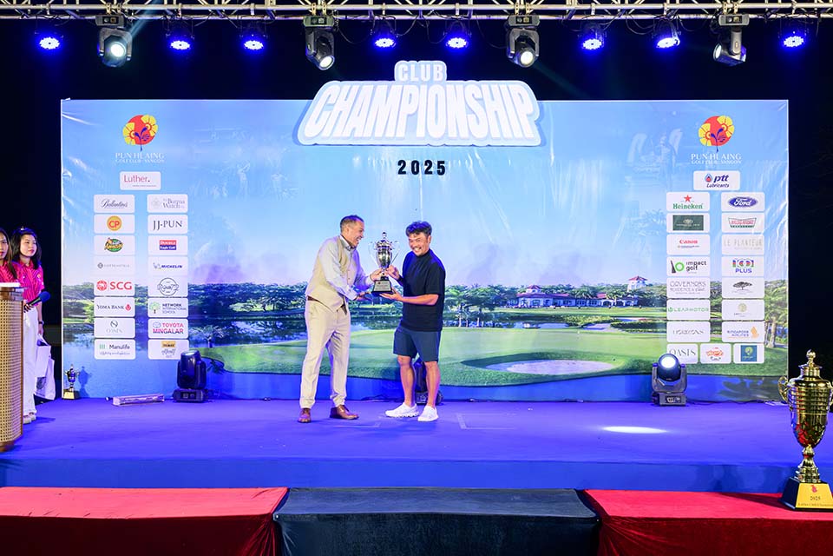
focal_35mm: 34
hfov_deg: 56.5
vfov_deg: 39.4
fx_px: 775
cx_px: 416
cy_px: 278
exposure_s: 1/125
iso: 1600
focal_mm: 33.5
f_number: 6.3
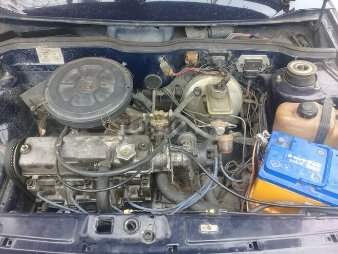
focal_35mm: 31
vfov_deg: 45.4
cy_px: 127
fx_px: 303
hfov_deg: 58.4
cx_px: 169
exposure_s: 1/50
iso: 64
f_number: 2.2
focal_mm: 3.3
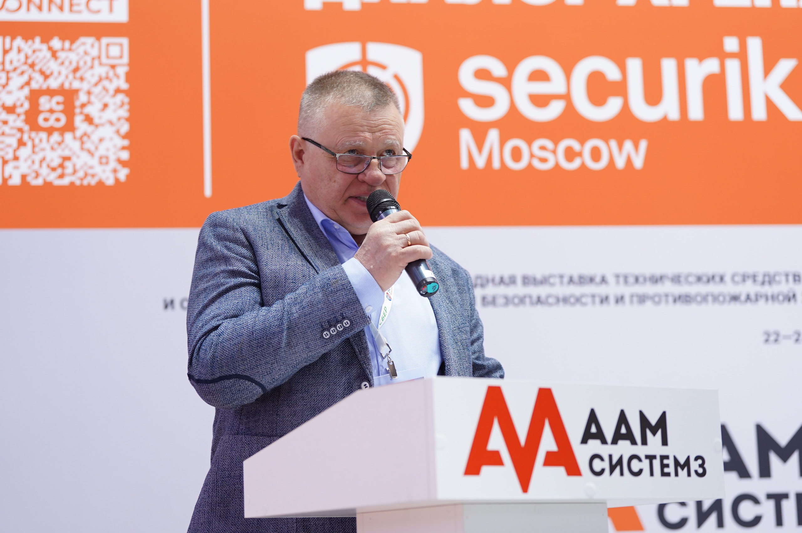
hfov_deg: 26.3
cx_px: 401
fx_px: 1714
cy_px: 266
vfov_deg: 17.7
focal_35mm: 77
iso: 640
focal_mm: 77
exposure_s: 1/100
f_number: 3.2
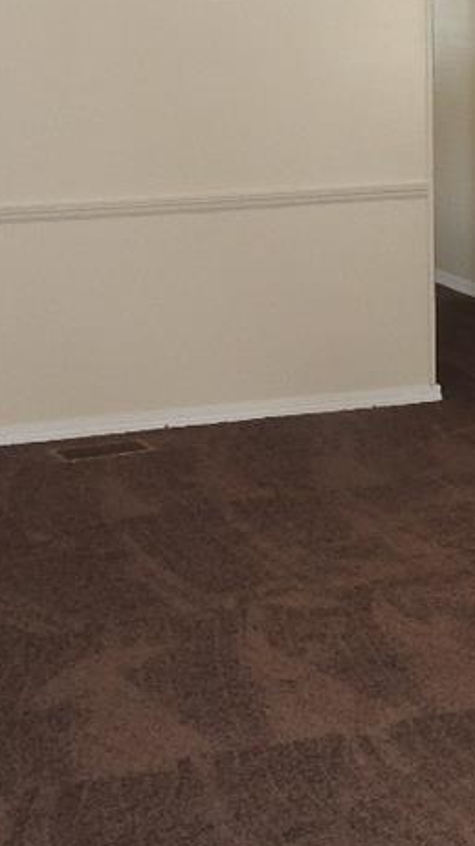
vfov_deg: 24.8
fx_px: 1905
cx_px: 629
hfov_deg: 13.7
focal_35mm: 85
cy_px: 228
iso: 140
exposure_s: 1/30
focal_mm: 4.3
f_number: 3.3
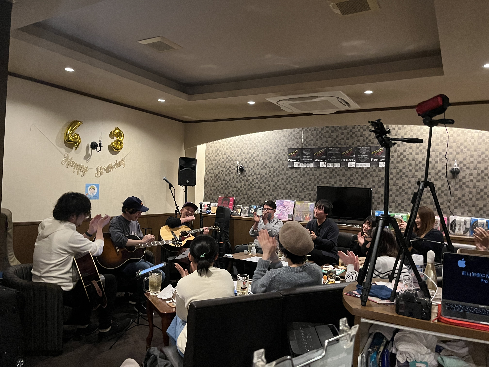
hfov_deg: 67.3
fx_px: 367
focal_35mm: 26
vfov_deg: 53.1
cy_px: 184
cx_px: 244
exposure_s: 1/40
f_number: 1.6
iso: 500
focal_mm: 5.1
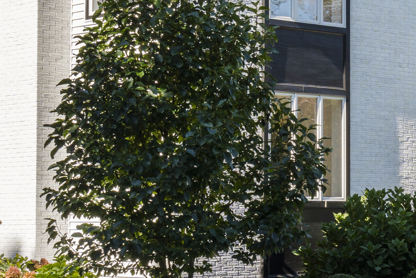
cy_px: 127
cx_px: 397
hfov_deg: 15.8
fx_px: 1479
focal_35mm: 128
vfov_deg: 10.7
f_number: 9
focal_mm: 35
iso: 200
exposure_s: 1/20
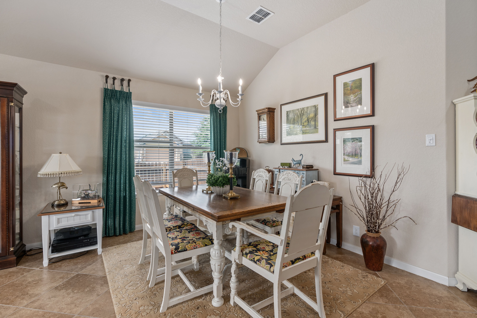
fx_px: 212
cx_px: 238
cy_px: 159
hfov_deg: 96.7
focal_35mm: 16
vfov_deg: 73.7
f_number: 7.1
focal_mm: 16
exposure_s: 1/4
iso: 320
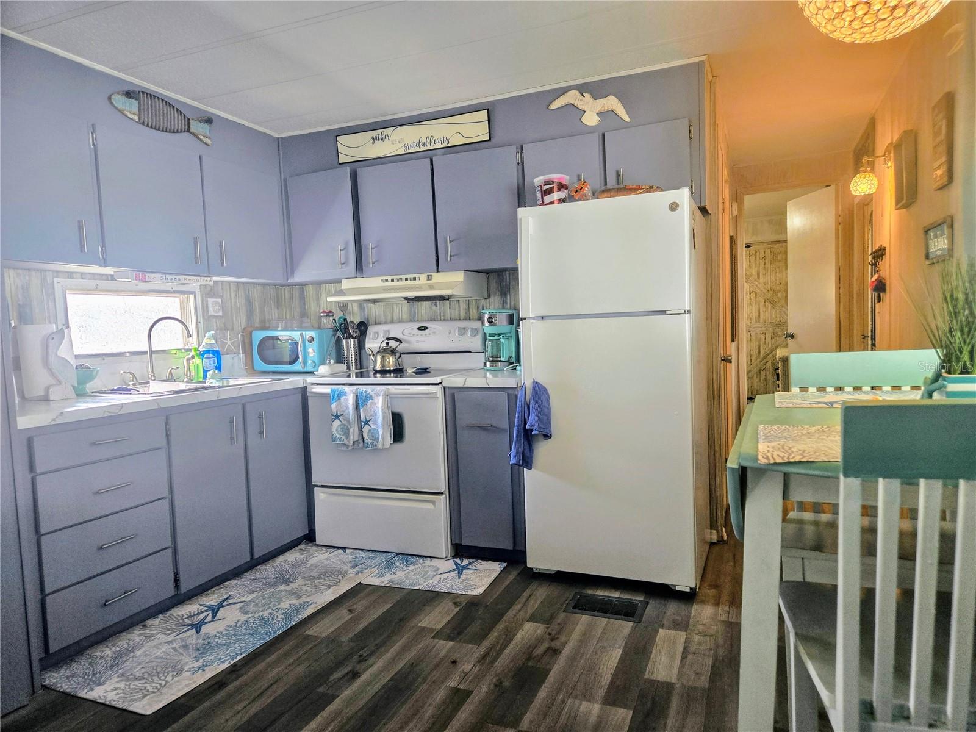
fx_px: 648
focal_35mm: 23
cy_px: 366
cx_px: 488
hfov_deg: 73.9
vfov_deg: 58.9
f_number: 1.8
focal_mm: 5.4
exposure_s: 1/120
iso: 100
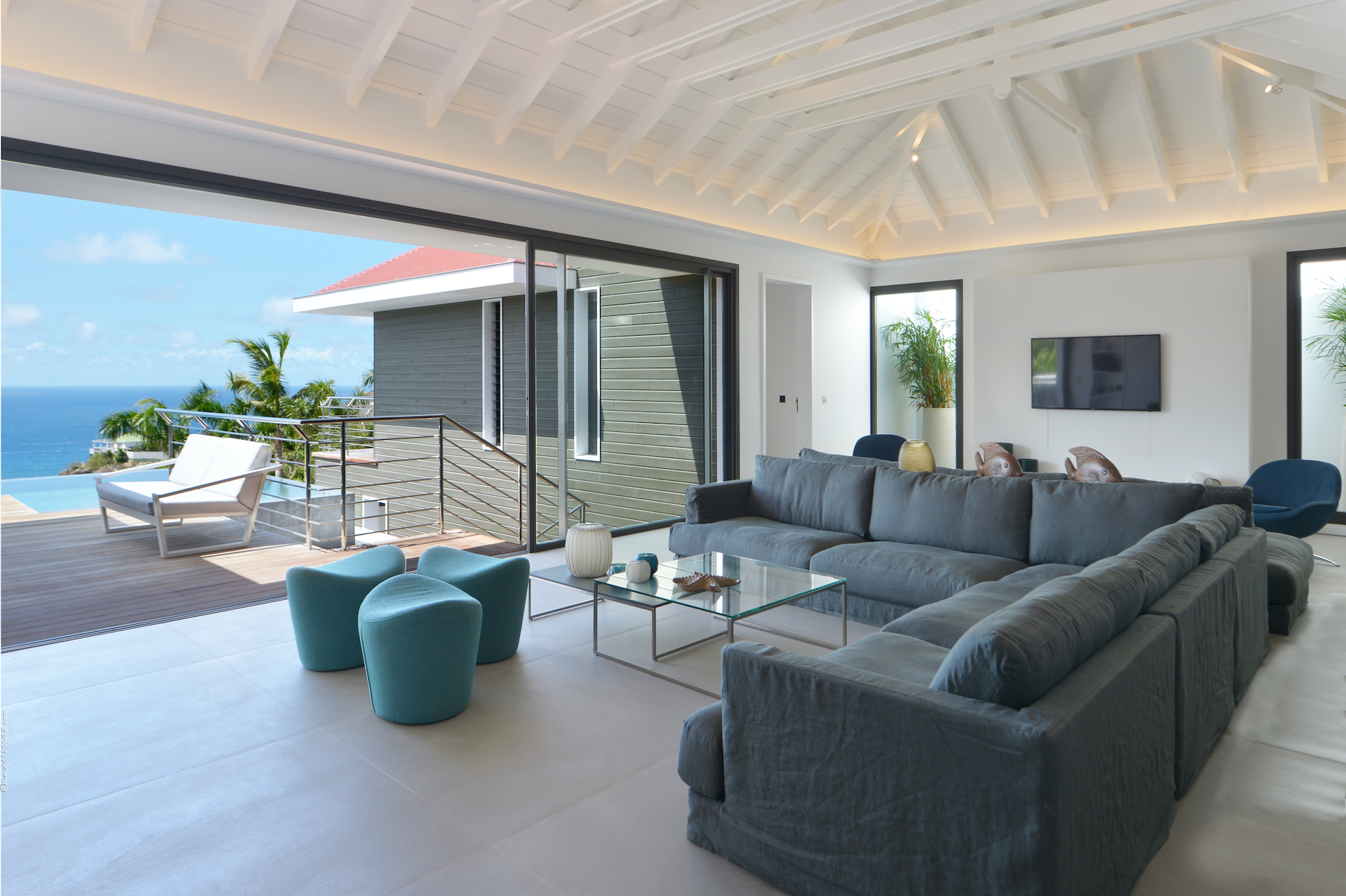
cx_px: 673
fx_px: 747
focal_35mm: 20
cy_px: 448
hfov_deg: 84.0
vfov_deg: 61.9
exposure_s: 1/15
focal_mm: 20
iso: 100
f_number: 7.1
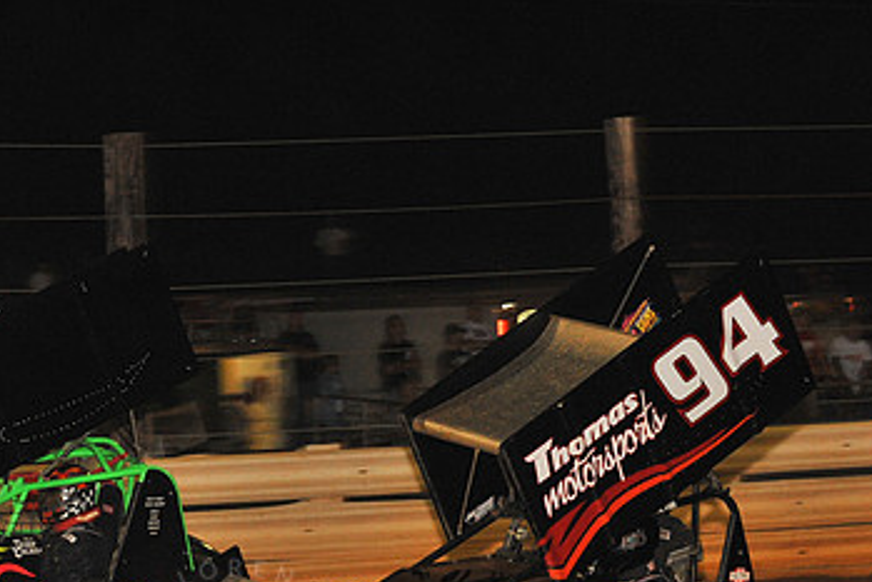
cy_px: 478
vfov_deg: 7.4
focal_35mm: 186
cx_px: 235
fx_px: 4507
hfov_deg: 11.0
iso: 1600
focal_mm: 112
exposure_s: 1/320
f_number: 6.3
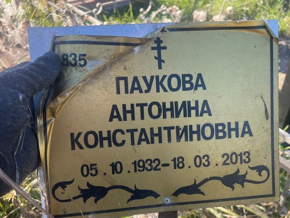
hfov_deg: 52.6
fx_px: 293
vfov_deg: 40.6
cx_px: 151
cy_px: 123
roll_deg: +1.2
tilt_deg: -38.1
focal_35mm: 35
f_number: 1.6
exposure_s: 1/425
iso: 32
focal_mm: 4.2
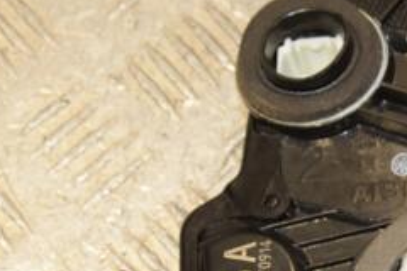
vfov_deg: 9.1
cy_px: 215
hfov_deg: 13.5
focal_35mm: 150
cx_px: 431
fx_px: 1696
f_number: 7.1
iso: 800
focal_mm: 40
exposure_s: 1/200
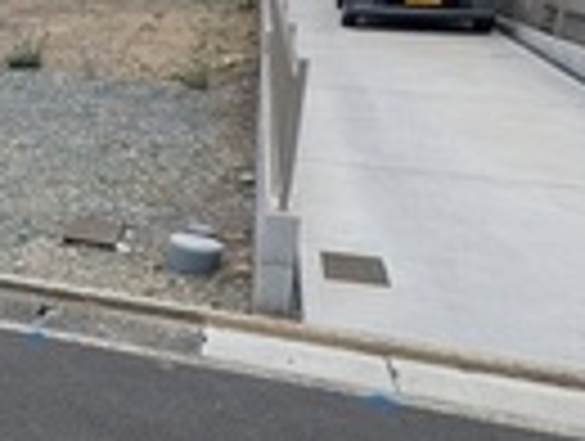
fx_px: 999
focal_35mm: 59
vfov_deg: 24.8
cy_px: 162
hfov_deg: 24.0
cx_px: -342
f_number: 2.2
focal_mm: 2.35
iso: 55
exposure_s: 1/613
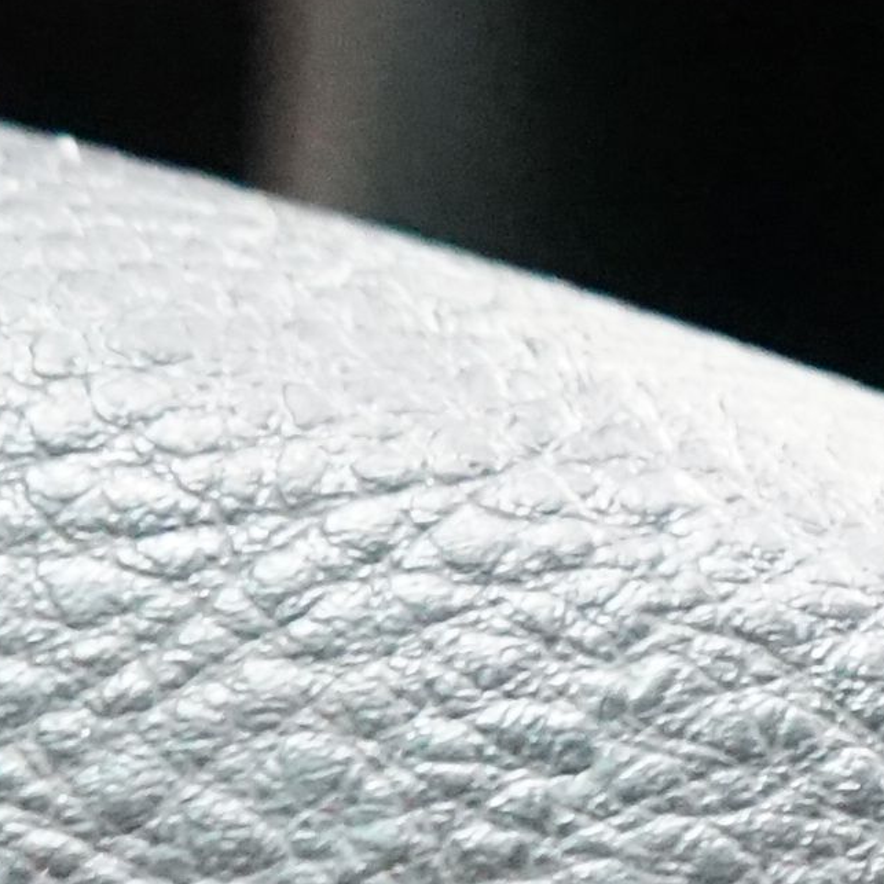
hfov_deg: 7.7
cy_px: 2491
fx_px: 6414
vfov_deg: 7.2
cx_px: 1510
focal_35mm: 222
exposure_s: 1/50
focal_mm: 28
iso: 6400
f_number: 5
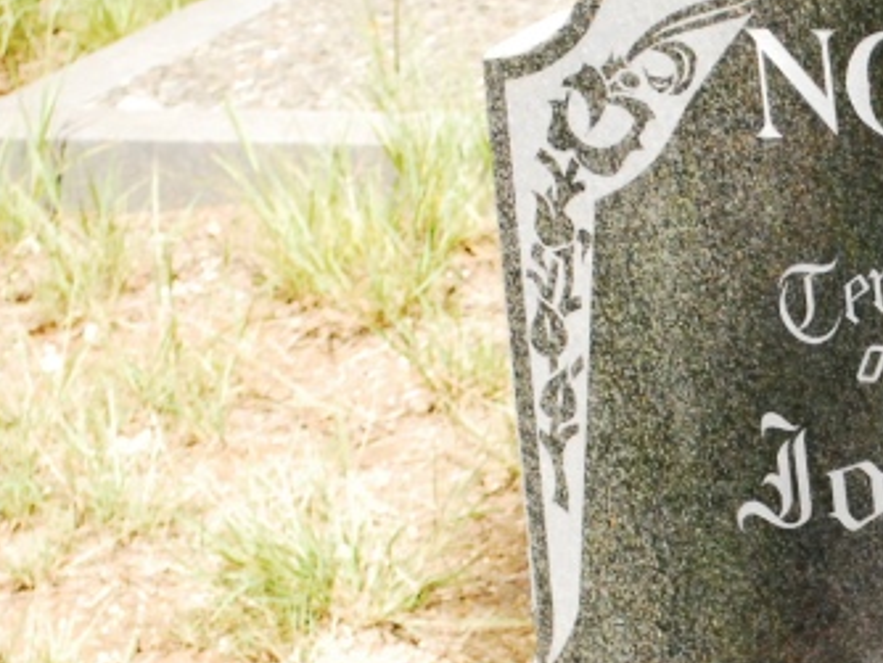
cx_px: 1166
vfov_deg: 8.4
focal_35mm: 177
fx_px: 4518
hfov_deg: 10.9
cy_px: 545
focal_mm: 40
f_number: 5.3
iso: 1600
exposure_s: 1/2500
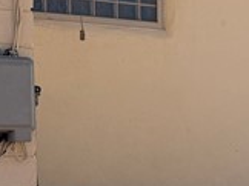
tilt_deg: -8.4
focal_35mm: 152
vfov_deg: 9.5
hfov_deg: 11.9
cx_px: 461
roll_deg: -1.4
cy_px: 277
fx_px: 1092
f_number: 1.78
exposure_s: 1/3759
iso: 80
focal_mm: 6.76
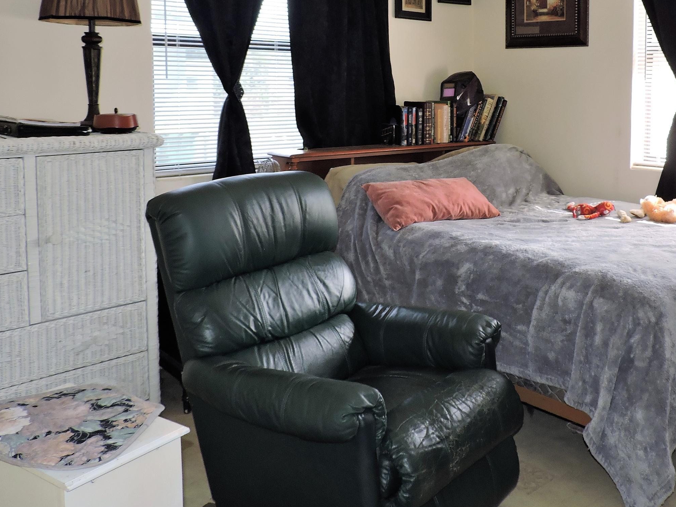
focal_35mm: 36
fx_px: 703
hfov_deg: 50.4
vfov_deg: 38.7
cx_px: 451
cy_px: 129
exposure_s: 1/40
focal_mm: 4.3
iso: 110
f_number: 3
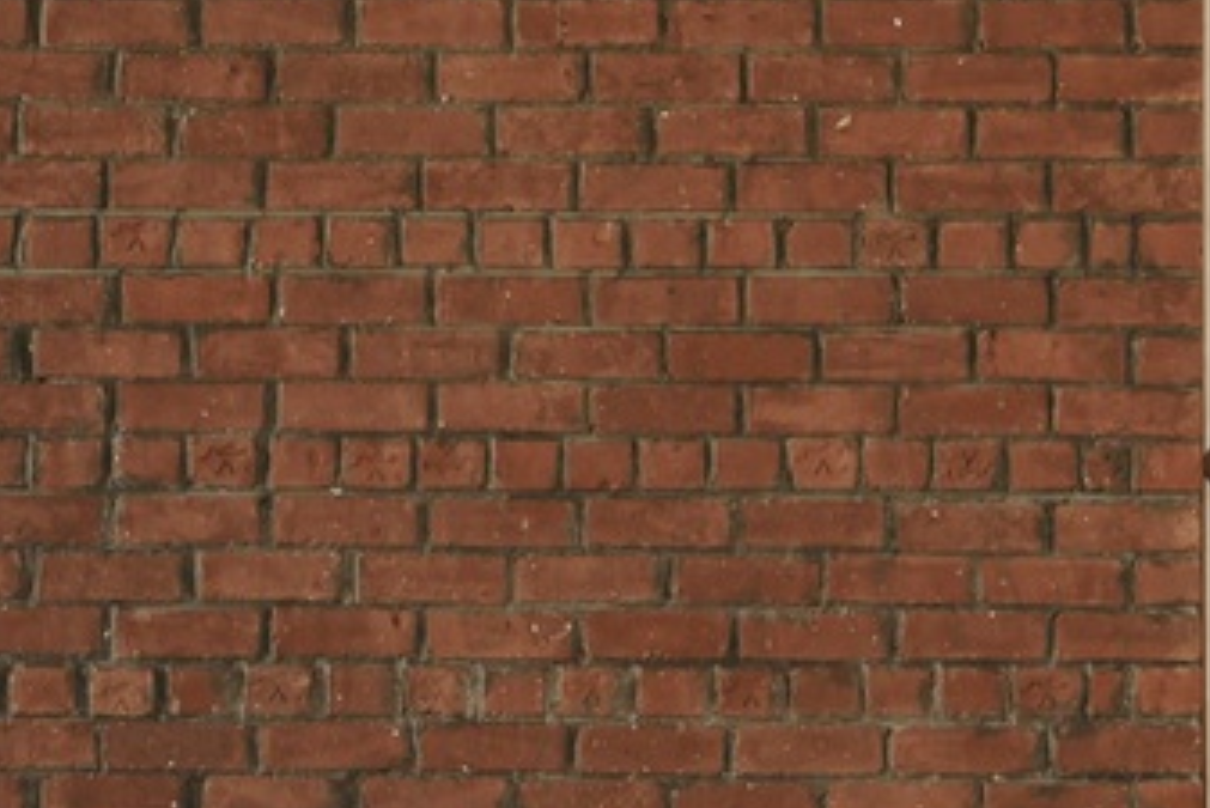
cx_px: 542
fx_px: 6389
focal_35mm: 190
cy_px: 1370
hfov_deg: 10.8
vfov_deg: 7.1
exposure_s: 1/13
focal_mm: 21.3
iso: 125
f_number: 9
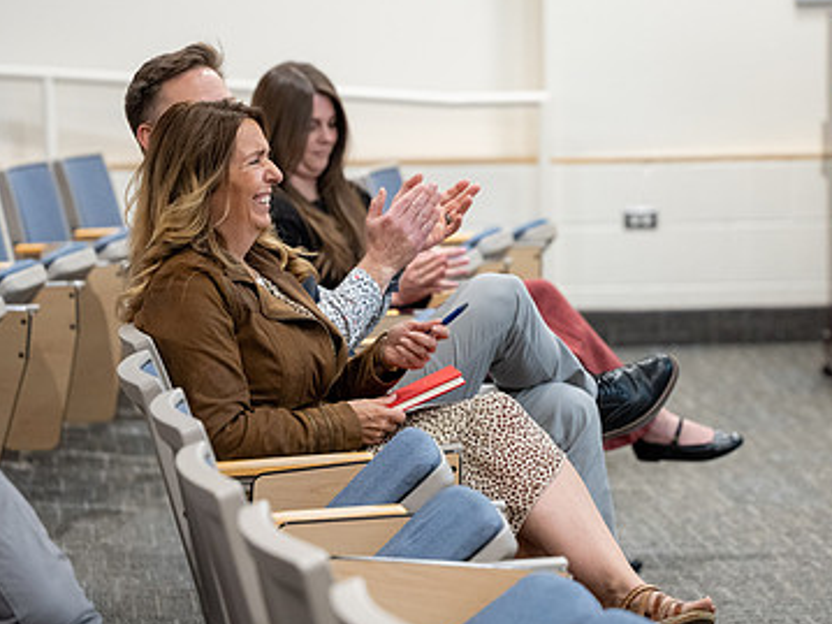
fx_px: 4181
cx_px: 494
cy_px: 236
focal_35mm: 174
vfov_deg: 8.5
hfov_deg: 11.4
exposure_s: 1/200
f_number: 2.8
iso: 1250
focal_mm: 101
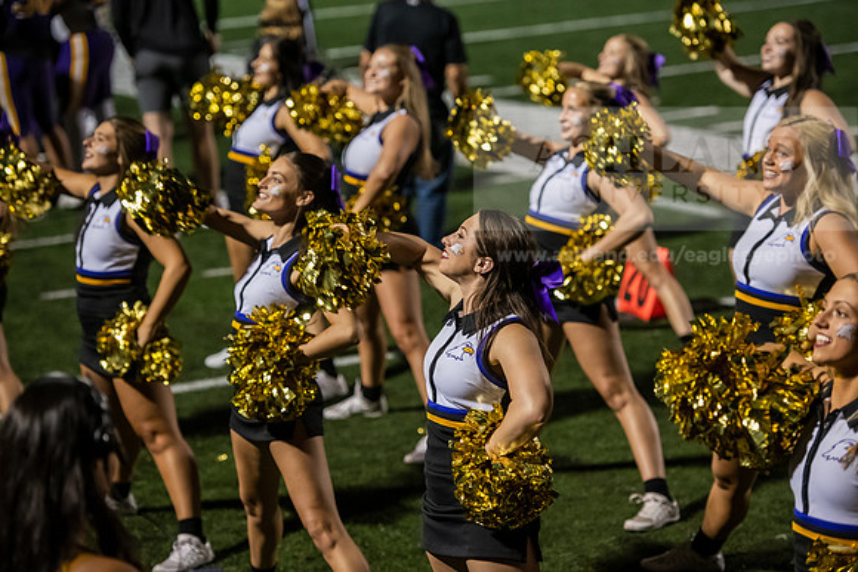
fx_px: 2861
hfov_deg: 17.1
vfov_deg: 11.4
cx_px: 429
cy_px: 286
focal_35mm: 120
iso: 4000
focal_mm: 120
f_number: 3.2
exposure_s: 1/500
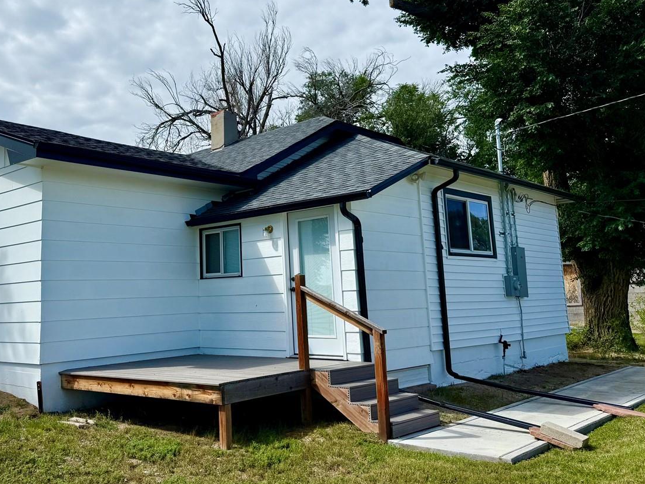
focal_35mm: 35
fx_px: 652
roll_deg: +1.4
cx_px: 229
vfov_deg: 40.5
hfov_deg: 51.9
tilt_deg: +10.1
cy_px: 190
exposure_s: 1/8130
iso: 80
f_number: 1.78
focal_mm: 6.76
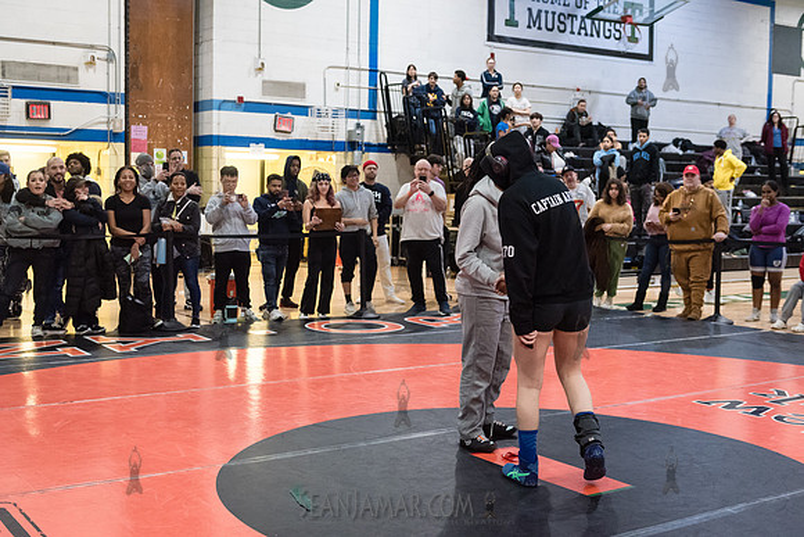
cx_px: 402
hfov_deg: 41.1
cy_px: 268
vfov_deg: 28.1
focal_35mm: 48
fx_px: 1072
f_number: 3.2
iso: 8000
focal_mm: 48
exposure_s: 1/320
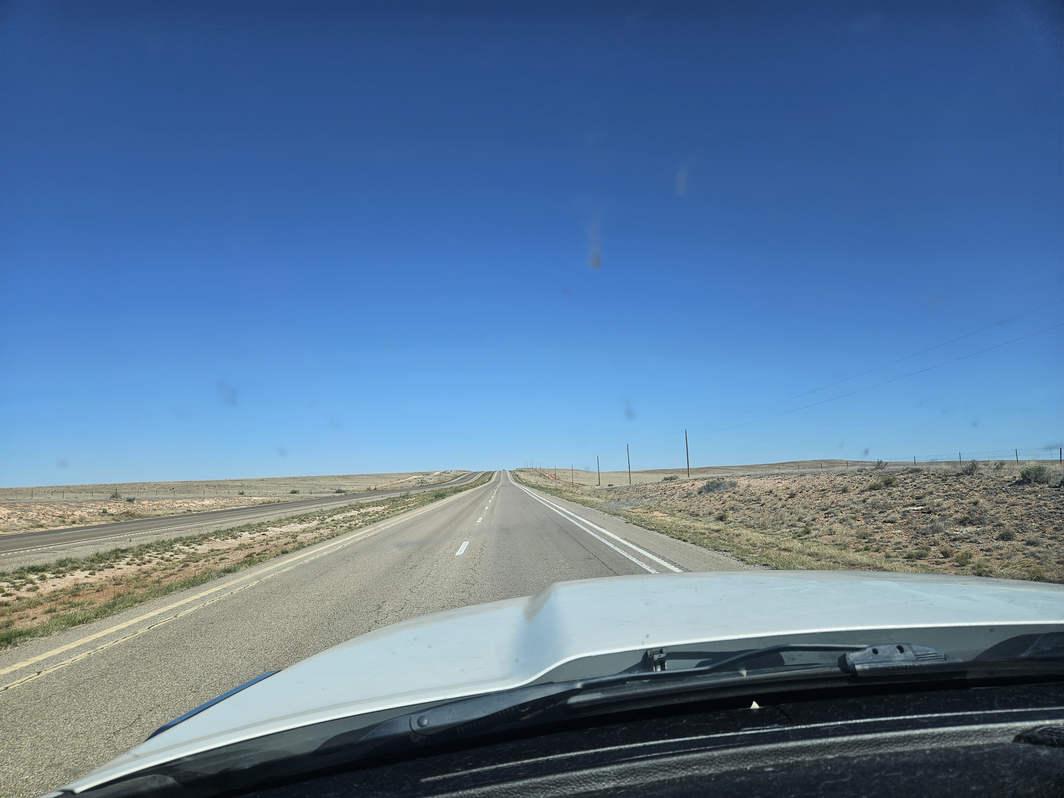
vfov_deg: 58.9
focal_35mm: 23
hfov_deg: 73.9
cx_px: 532
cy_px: 399
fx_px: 707
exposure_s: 1/2192
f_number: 1.8
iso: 25
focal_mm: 5.4
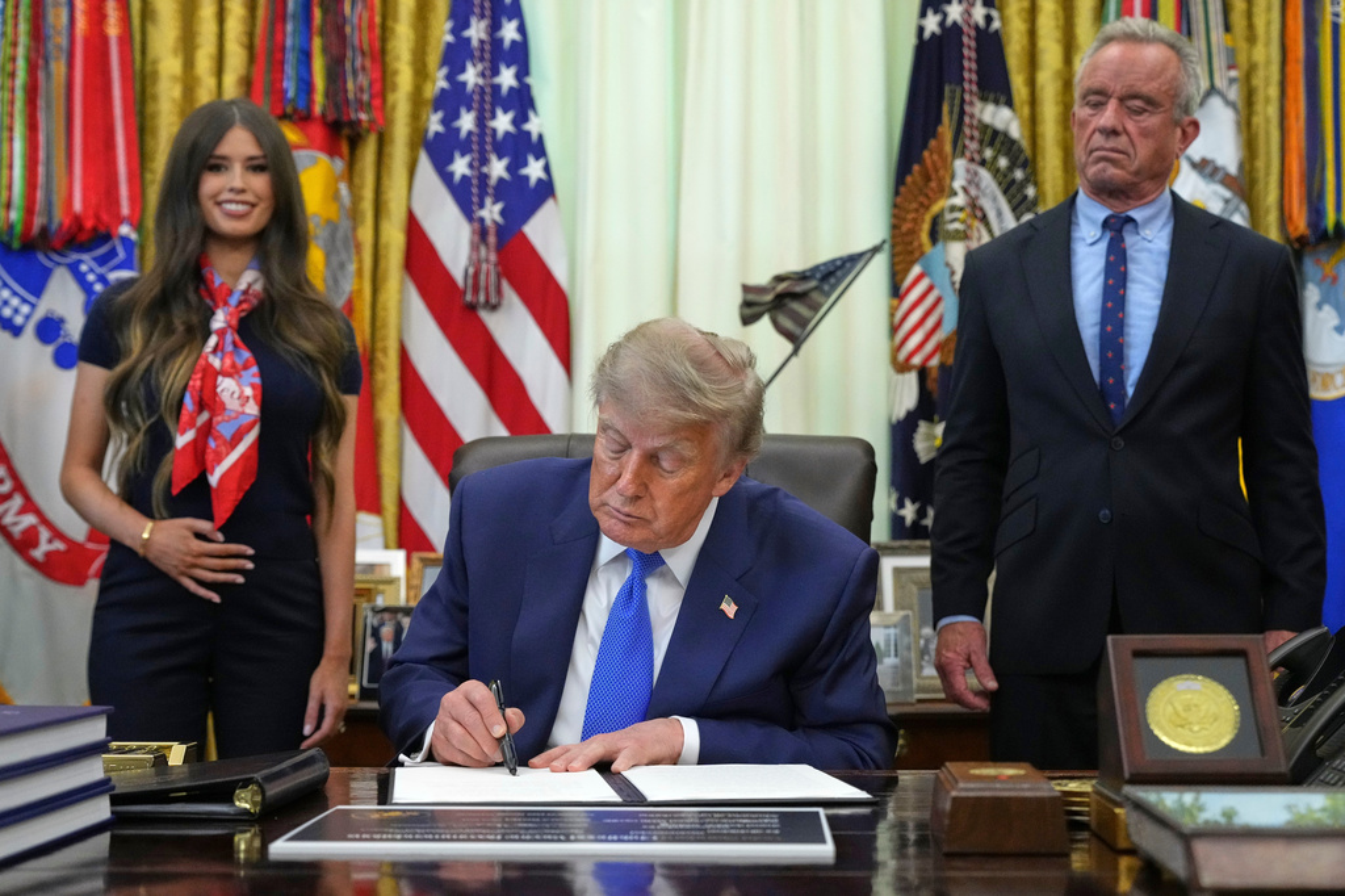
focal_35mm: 56
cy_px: 448
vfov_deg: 24.2
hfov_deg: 35.7
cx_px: 672
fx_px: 2091
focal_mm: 56
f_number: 3.5
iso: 5000
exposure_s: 1/400
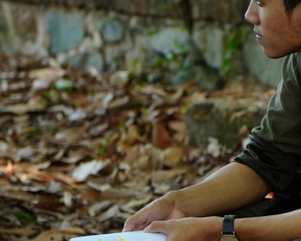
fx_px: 2762
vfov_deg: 5.0
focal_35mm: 310
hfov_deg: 6.2
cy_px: 126
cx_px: 280
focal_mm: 70
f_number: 2.8
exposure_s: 1/320
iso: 320
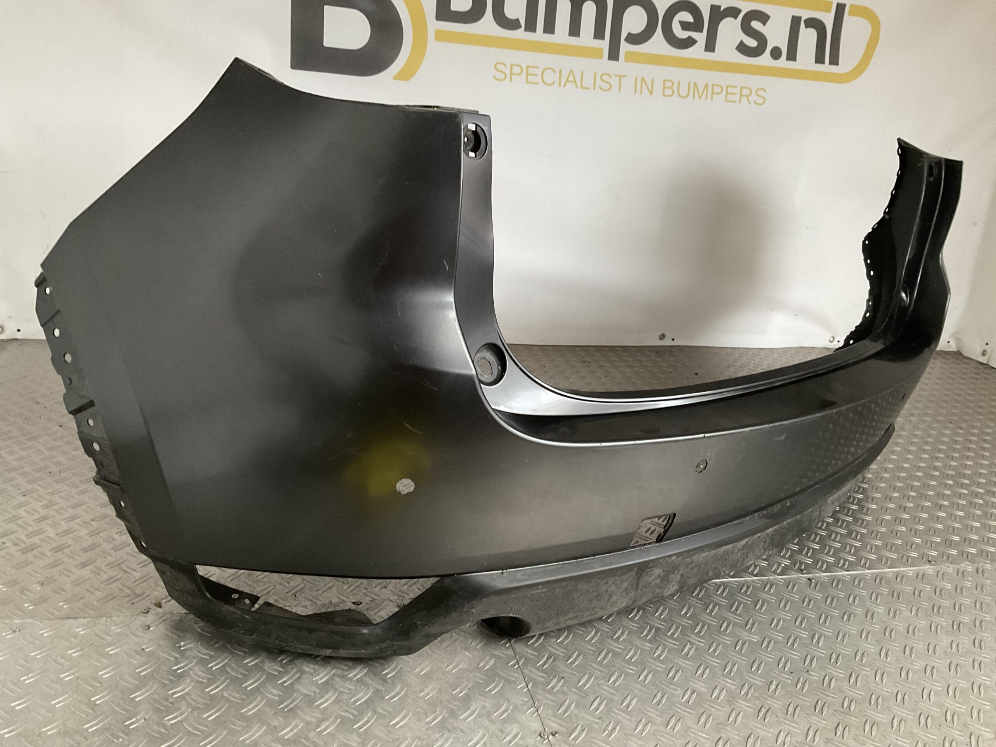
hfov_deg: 61.7
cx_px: 498
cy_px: 374
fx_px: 834
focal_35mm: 29
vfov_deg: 48.2
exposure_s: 1/40
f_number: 1.8
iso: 250
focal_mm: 3
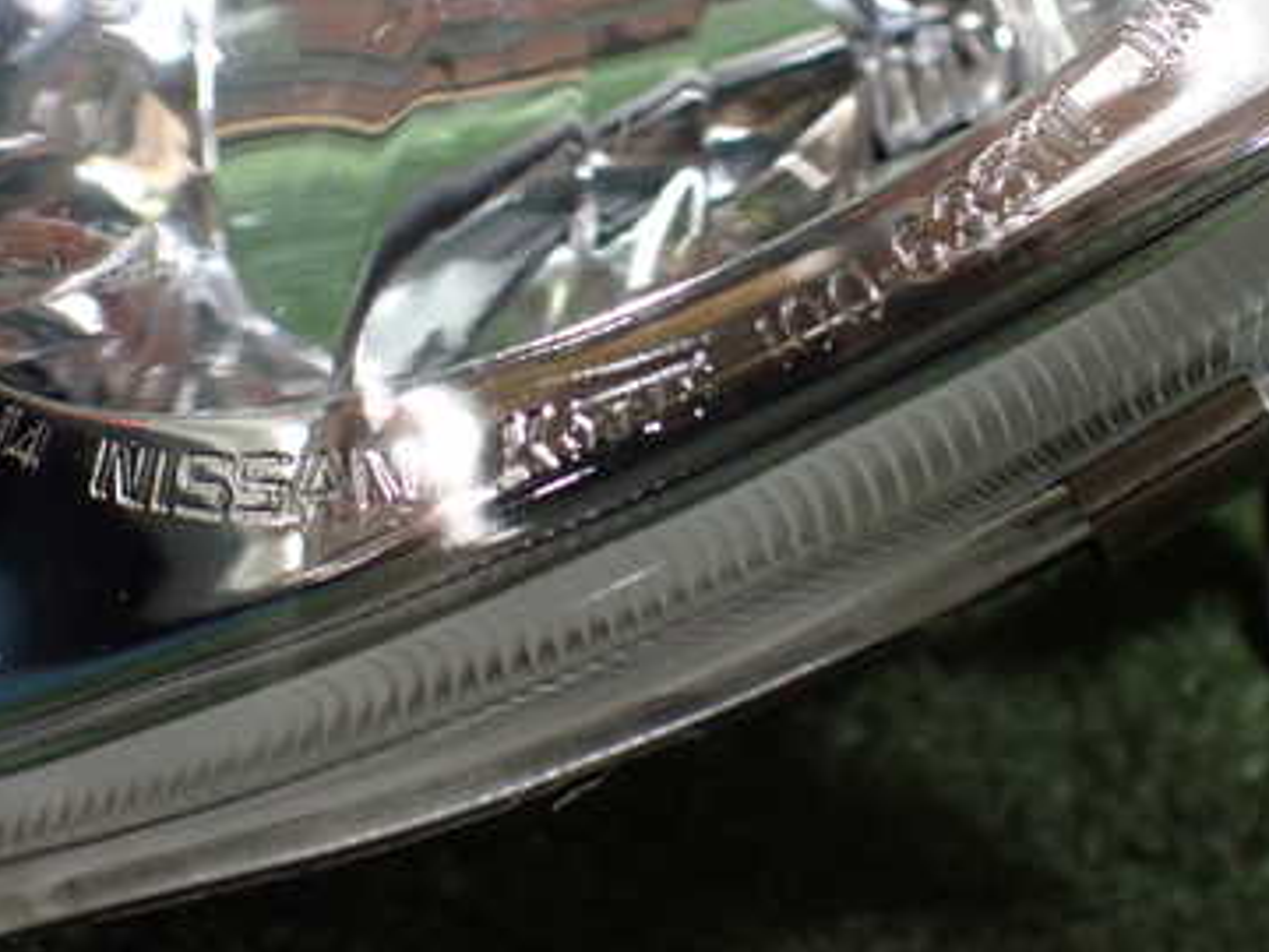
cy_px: 310
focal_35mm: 50
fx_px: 1833
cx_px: 709
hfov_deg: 38.1
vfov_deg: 28.9
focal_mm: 5.4
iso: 640
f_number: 2.3
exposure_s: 1/125
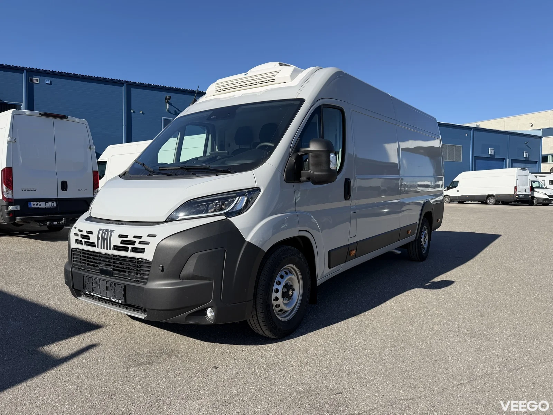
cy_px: 208
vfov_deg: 56.8
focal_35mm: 24
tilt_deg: -2.2
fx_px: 383
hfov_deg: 71.6
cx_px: 276
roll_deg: -0.6
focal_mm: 6.76
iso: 80
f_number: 1.78
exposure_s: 1/4167
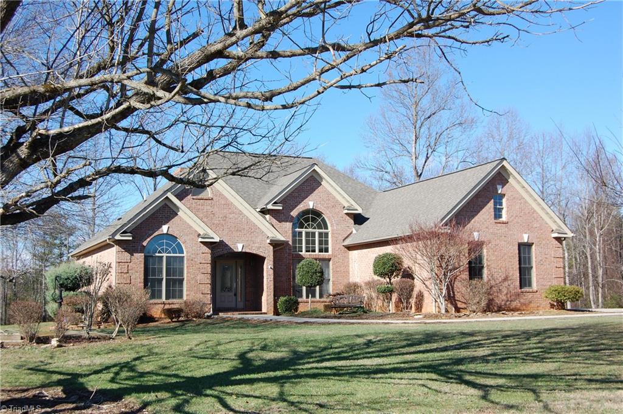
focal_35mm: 42
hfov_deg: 46.5
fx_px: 726
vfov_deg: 31.8
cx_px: 312
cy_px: 207
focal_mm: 28
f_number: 8
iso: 200
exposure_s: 1/250
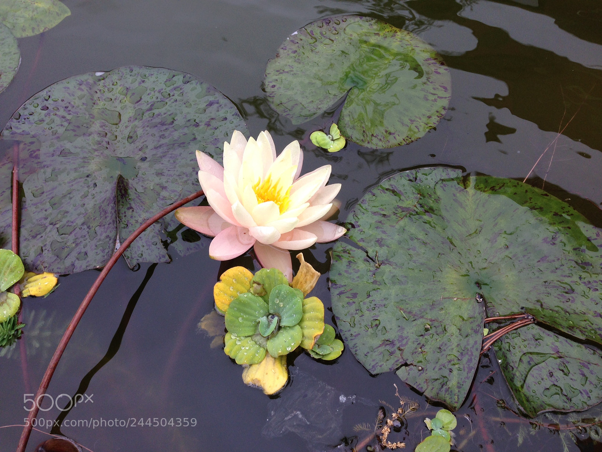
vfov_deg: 42.9
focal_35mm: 33
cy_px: 226
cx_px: 301
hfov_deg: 55.4
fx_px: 574
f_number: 2.4
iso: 50
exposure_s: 1/175
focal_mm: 4.12
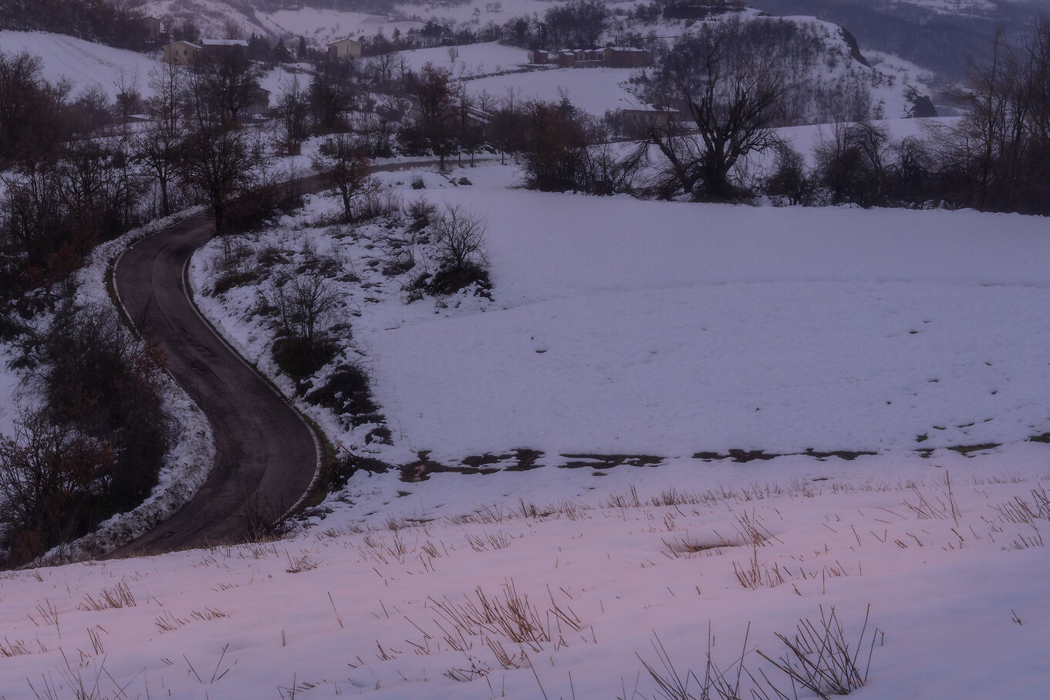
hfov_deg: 29.5
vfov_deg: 20.0
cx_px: 241
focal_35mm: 67
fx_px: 1954
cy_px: 102
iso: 100
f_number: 13
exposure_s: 1/6
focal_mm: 38
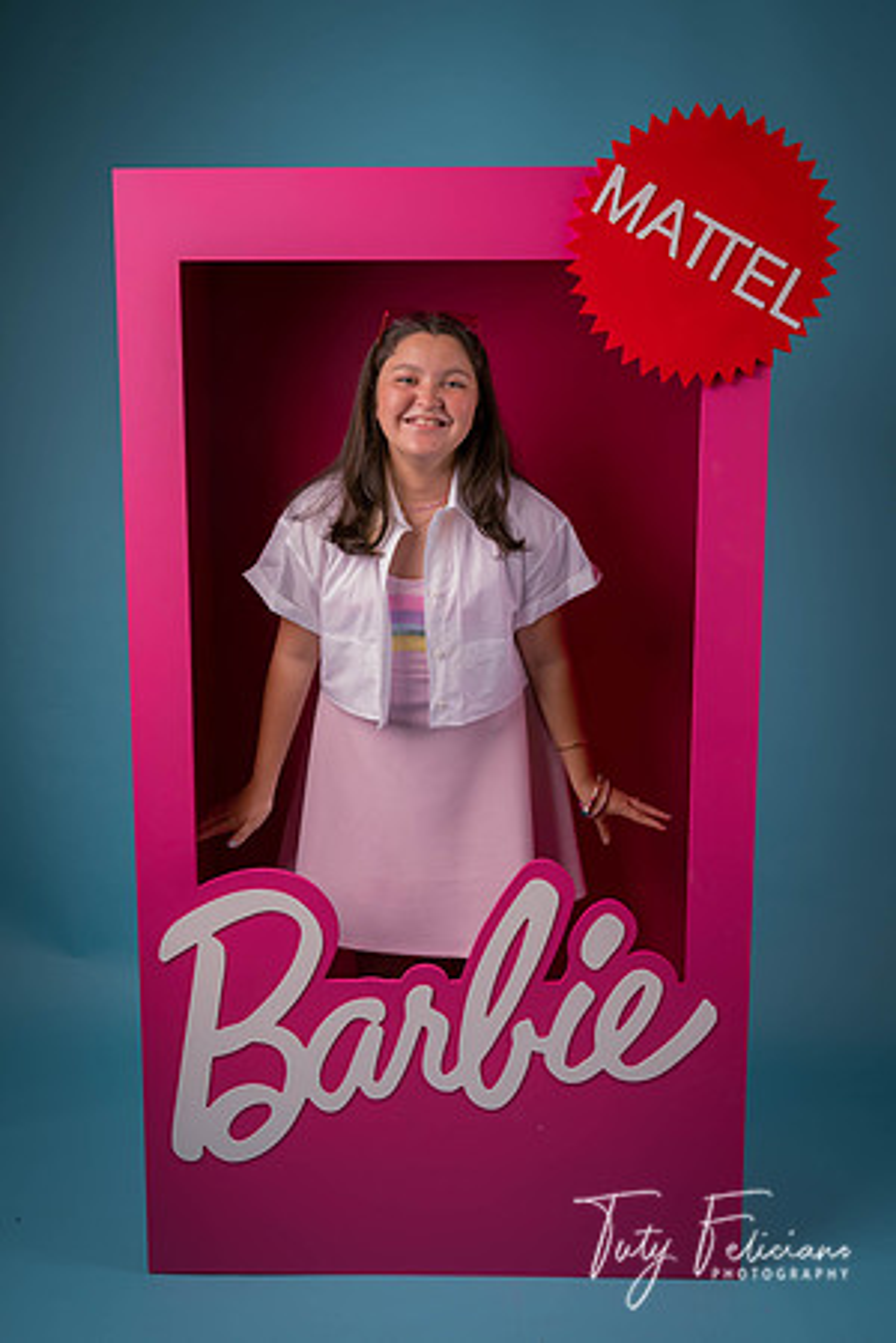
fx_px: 1381
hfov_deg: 35.9
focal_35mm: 37
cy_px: 672
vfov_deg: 51.9
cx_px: 448
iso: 125
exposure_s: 1/80
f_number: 6.3
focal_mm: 37
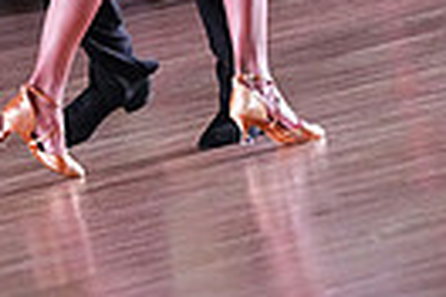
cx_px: 84
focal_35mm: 557
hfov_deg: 3.7
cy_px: -339
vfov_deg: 2.5
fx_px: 6900
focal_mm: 127
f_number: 5.6
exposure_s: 1/400
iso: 8000
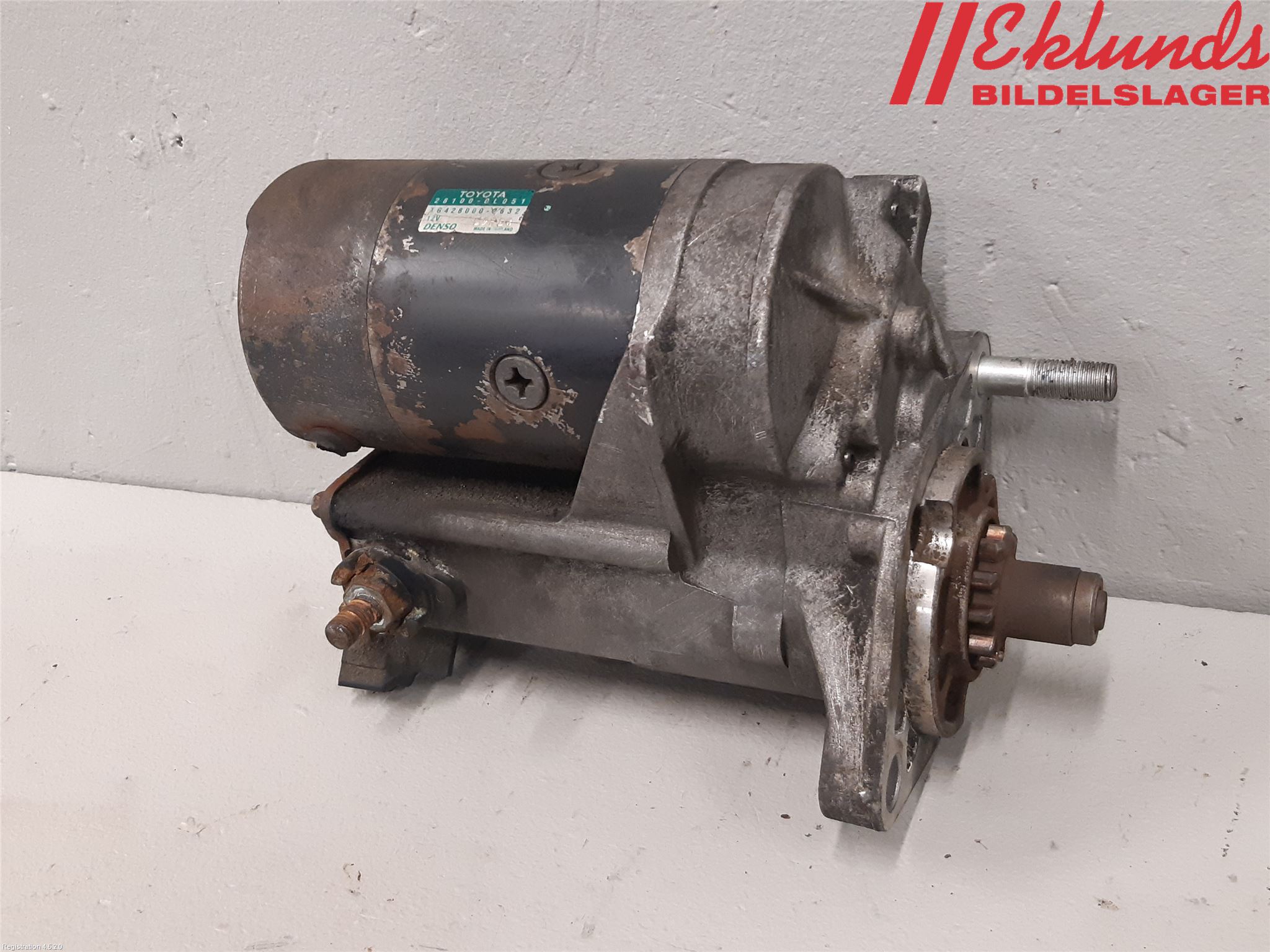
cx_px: 635
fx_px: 954
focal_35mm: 26
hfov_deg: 67.3
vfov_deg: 53.1
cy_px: 476
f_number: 1.7
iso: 250
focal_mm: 3.93
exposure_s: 1/50
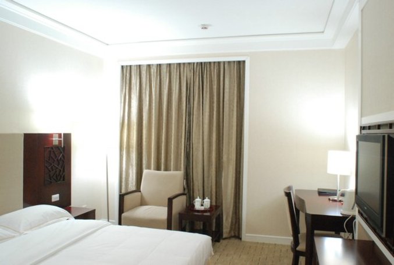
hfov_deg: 61.8
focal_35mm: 30
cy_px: 132
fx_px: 329
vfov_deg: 43.8
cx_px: 197
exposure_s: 1/3
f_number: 8
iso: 1600
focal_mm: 20
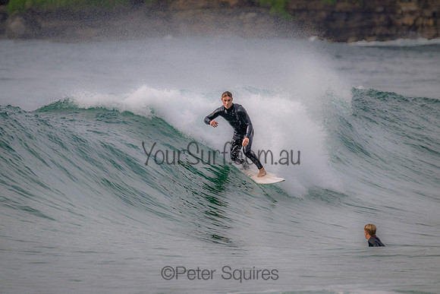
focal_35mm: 800
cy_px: 147
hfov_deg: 2.6
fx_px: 9780
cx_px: 220
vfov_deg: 1.7
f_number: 11
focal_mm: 800
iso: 1400
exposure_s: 1/2000
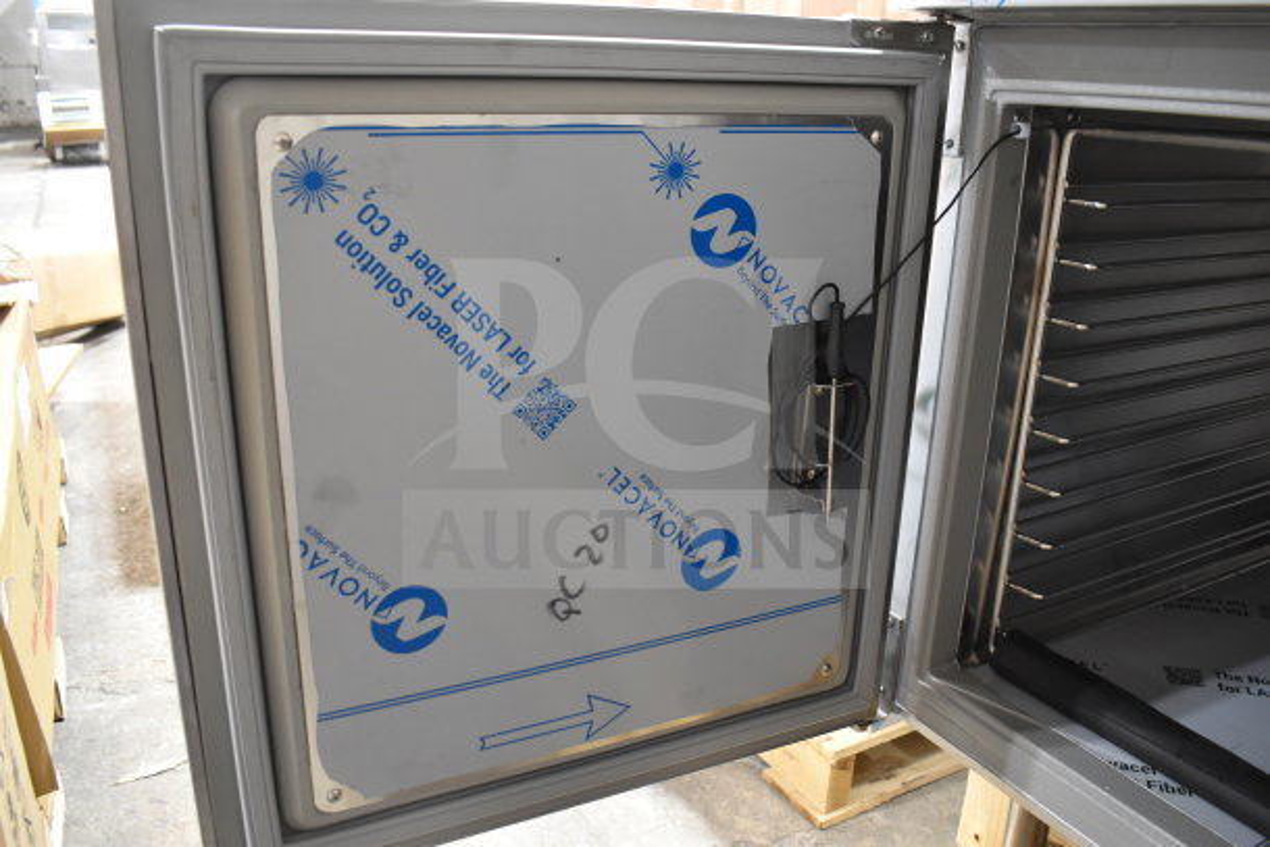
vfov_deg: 43.6
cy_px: 424
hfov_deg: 61.9
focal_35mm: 30
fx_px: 1059
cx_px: 635
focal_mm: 20
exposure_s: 1/30
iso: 1600
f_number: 3.5
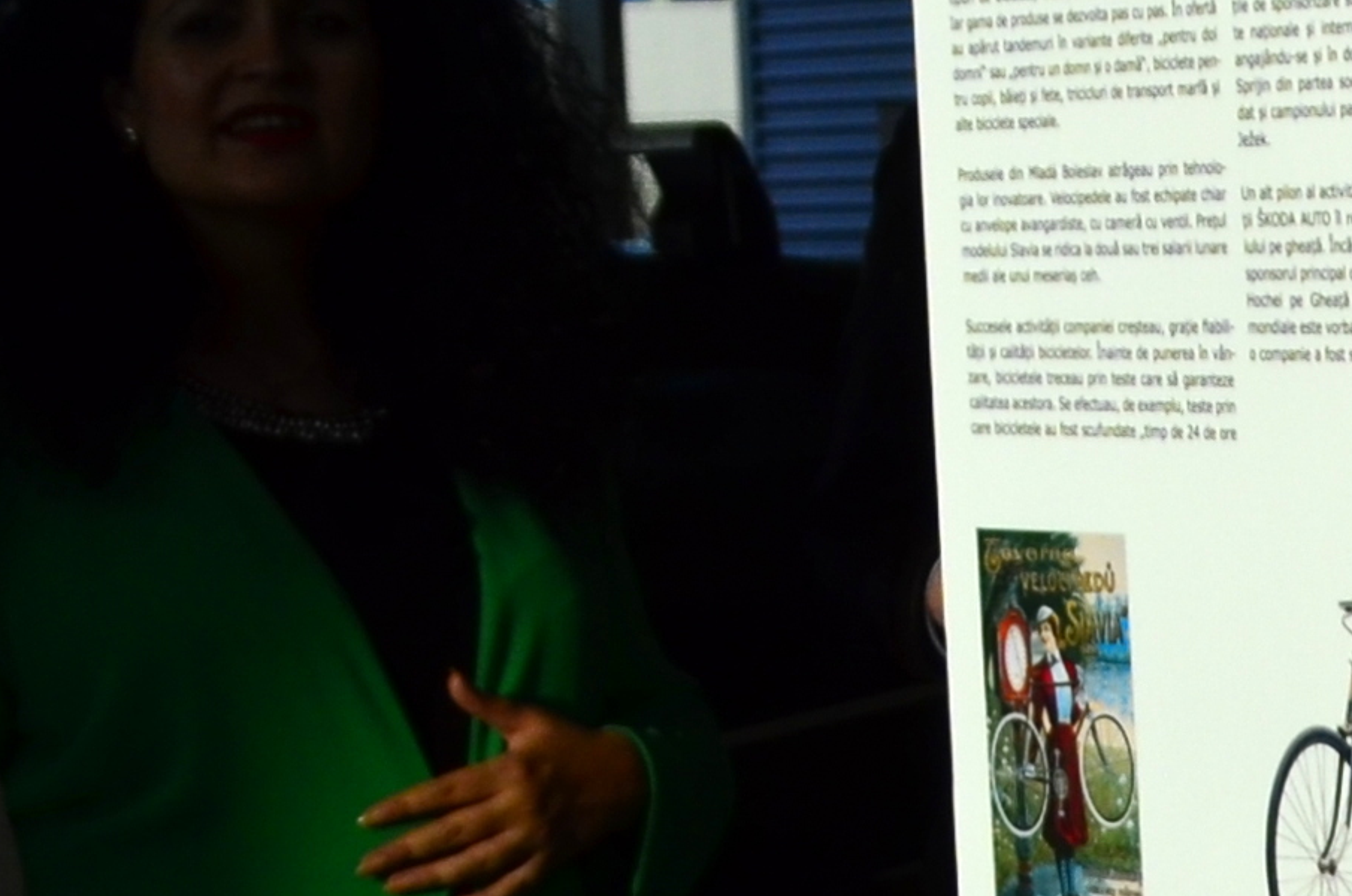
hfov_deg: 12.0
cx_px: 2950
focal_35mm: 147
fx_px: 5511
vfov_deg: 9.3
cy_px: 149
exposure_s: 1/4000
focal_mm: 18
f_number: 4
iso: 280
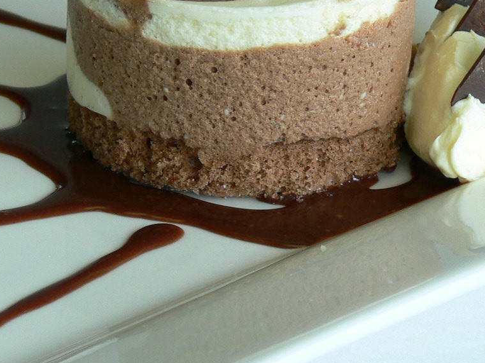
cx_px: 214
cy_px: 70
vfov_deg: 4.6
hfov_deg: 6.1
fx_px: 4566
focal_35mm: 326
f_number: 4
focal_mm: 25.8
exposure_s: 1/60
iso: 80
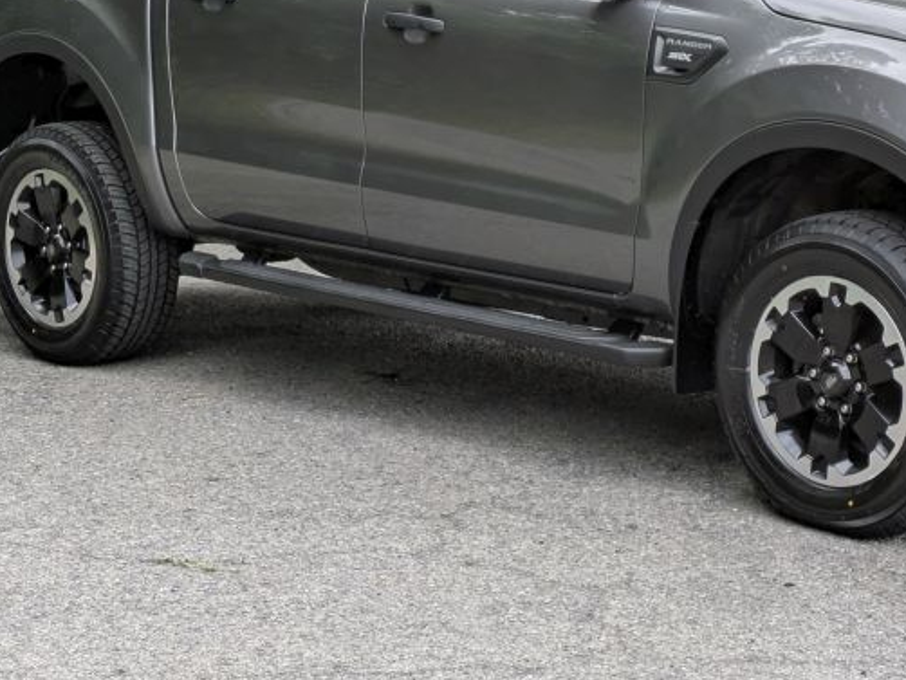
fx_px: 2723
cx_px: 686
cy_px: 249
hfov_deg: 18.8
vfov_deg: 14.2
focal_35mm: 104
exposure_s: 1/358
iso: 51
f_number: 1.89
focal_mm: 5.43
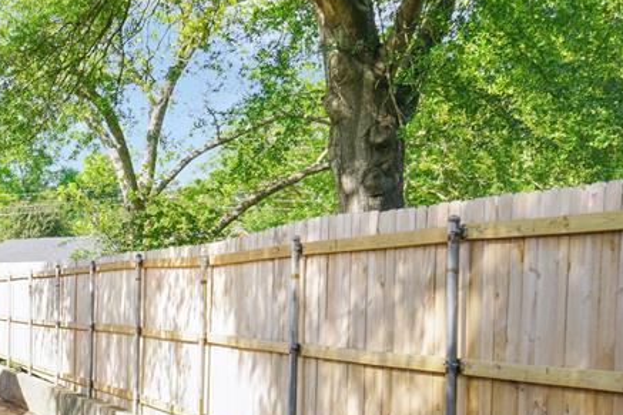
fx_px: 1297
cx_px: -58
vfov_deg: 18.0
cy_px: 327
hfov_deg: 25.1
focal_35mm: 75
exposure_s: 1/100
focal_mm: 32
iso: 100
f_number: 6.3
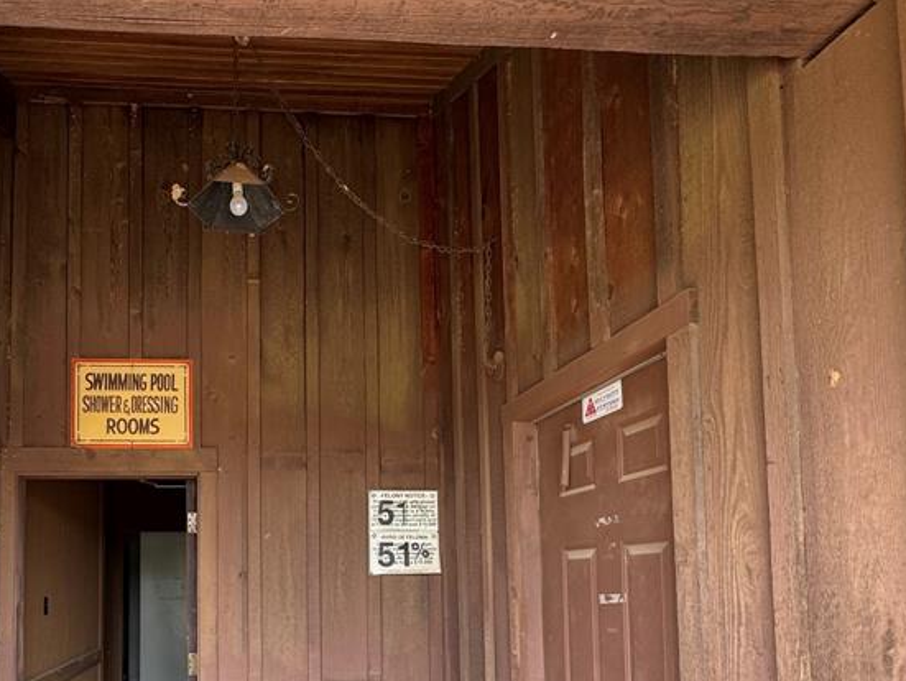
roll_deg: -0.4
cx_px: 255
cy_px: 549
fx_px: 681
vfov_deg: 49.8
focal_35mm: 26
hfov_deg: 64.2
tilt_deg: +2.1
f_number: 2.2
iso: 80
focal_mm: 2.22
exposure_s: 1/99
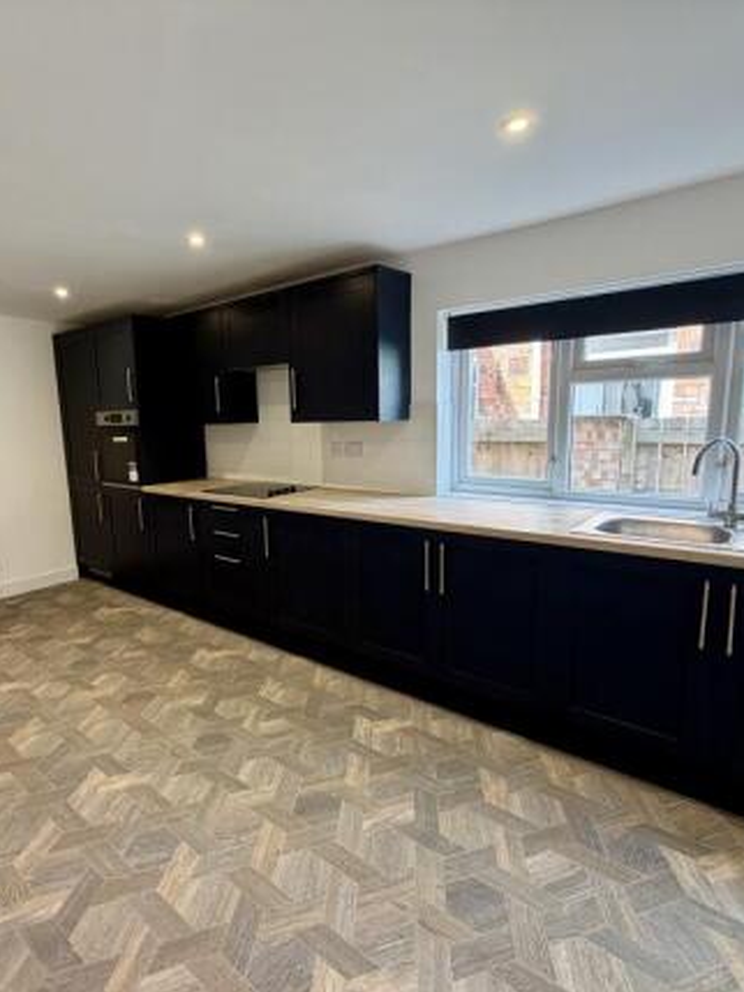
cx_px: 297
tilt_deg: -10.1
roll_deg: +2.1
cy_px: 503
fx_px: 544
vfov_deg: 84.6
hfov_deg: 68.0
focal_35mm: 19
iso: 160
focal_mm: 2.22
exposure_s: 1/100
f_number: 2.2
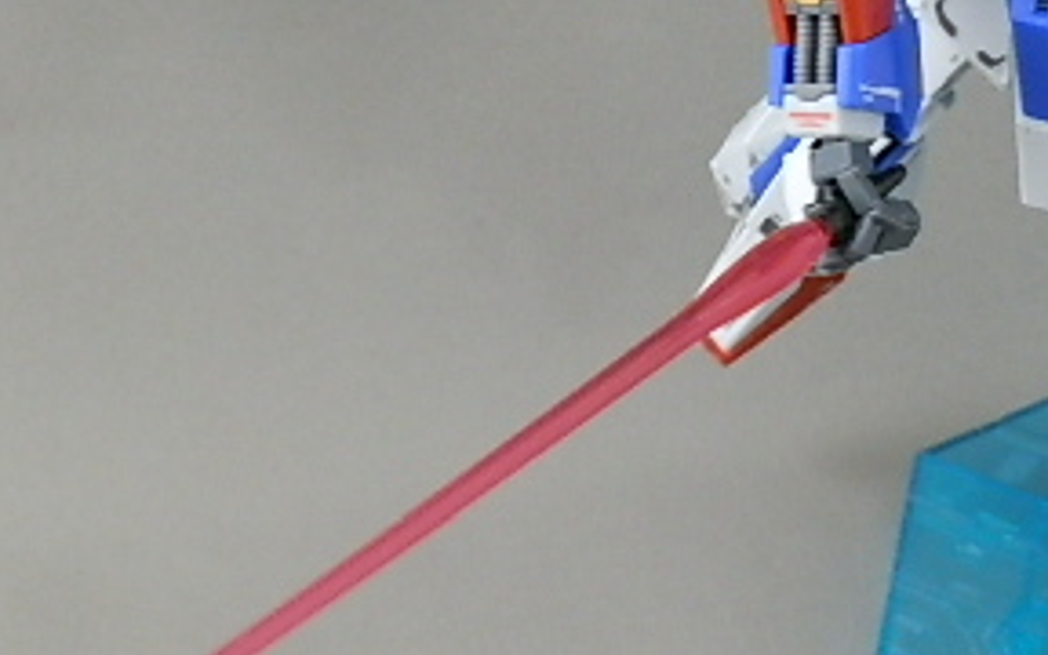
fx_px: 2285
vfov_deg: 16.1
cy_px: 80
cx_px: 859
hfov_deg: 25.3
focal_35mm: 80
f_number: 3.5
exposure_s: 1/8
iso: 200
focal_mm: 6.17
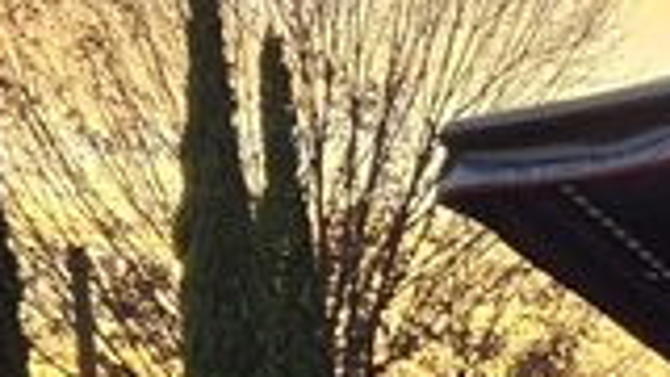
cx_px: 1428
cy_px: 1089
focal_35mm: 125
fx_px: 2221
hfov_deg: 13.9
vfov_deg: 8.3
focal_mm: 5.4
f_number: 1.8
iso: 32
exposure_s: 1/182
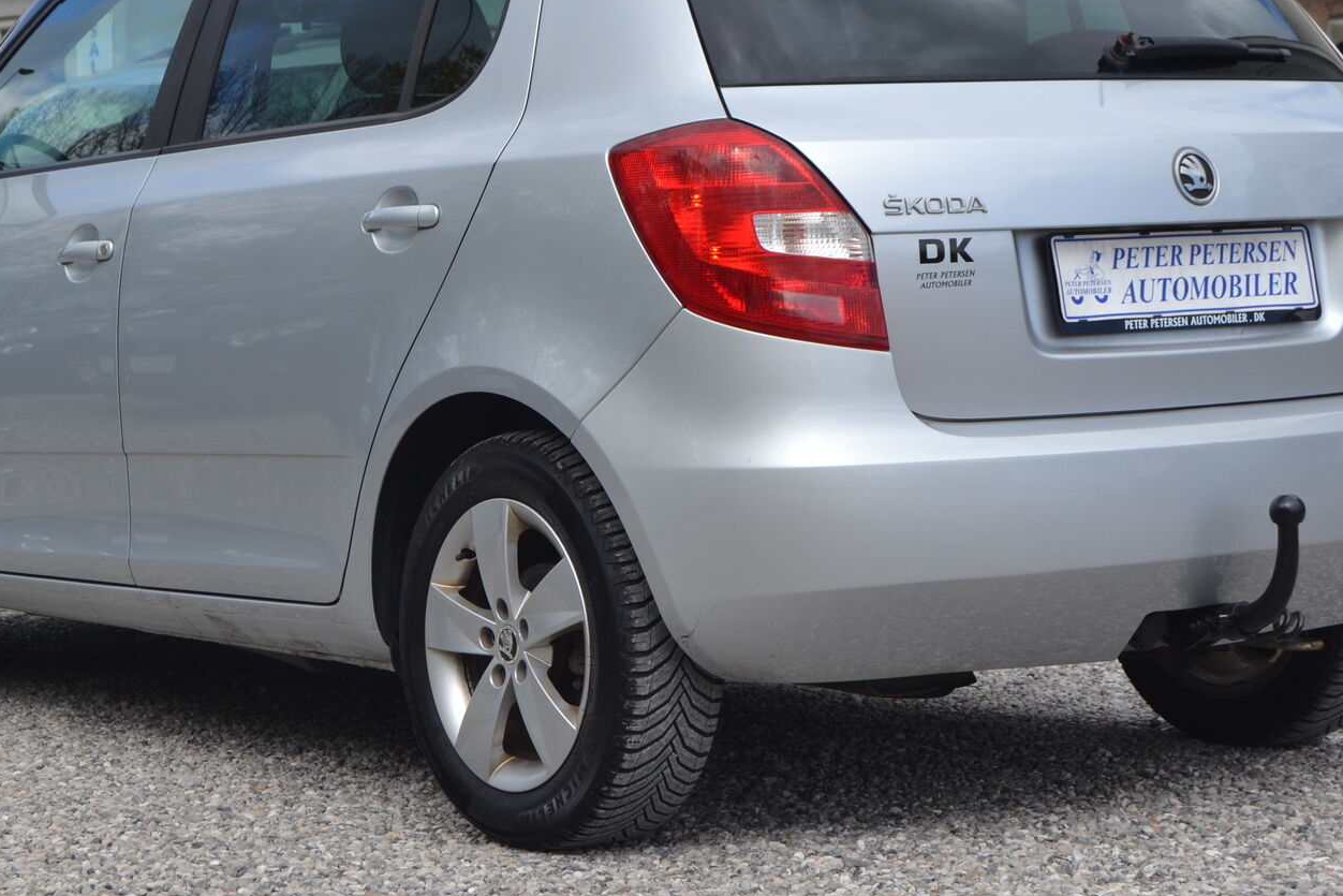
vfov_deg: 14.9
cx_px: 579
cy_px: 334
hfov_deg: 22.1
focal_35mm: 92
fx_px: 3432
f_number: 7.1
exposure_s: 1/200
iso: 100
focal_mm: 40
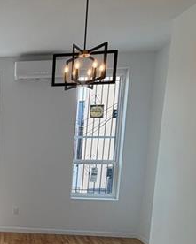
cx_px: -30
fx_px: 275
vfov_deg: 46.3
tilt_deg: -9.0
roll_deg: -1.1
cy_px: 182
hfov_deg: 33.1
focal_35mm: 38
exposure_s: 1/200
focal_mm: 2.22
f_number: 2.2
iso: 50
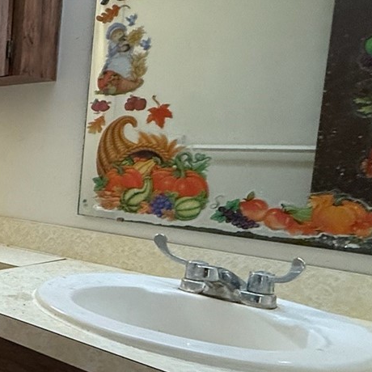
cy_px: 197
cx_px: -159
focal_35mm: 43
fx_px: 523
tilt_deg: -5.5
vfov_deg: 39.2
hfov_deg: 28.5
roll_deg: -1.8
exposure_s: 1/120
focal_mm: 2.22
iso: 500
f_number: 2.2
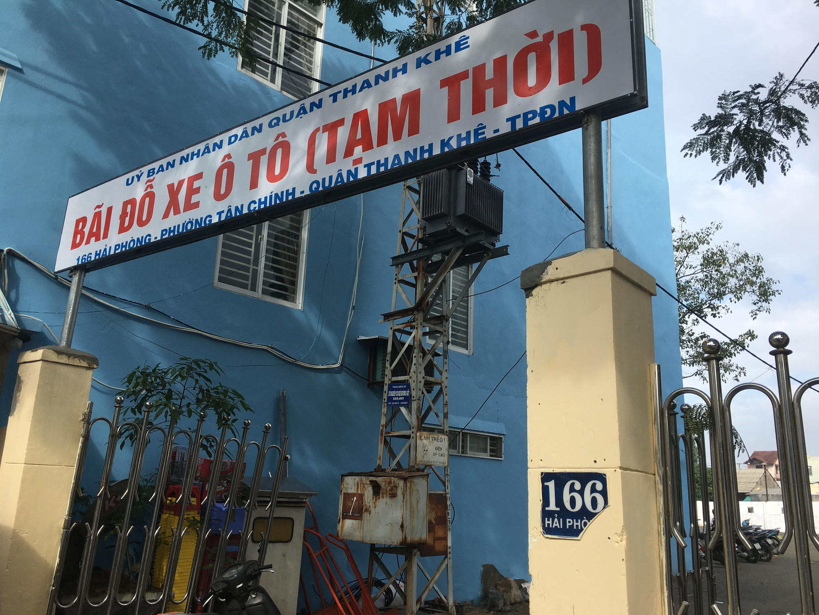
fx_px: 686
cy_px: 308
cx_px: 410
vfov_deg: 48.2
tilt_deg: +17.0
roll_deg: -3.1
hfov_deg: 61.7
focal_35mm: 29
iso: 25
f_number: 2.2
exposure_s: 1/855
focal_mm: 4.15
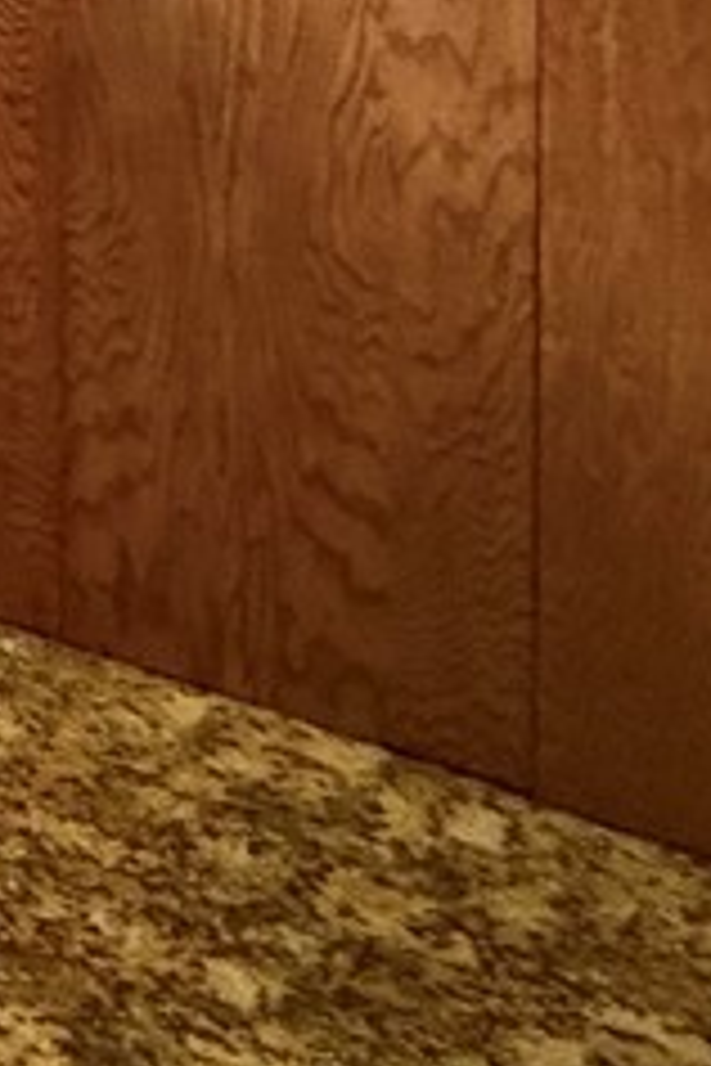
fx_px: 1866
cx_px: -1328
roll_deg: +1.2
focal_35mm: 63
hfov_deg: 12.1
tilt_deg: -2.5
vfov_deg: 27.9
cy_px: -220
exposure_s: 1/60
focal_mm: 2.22
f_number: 2.2
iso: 500
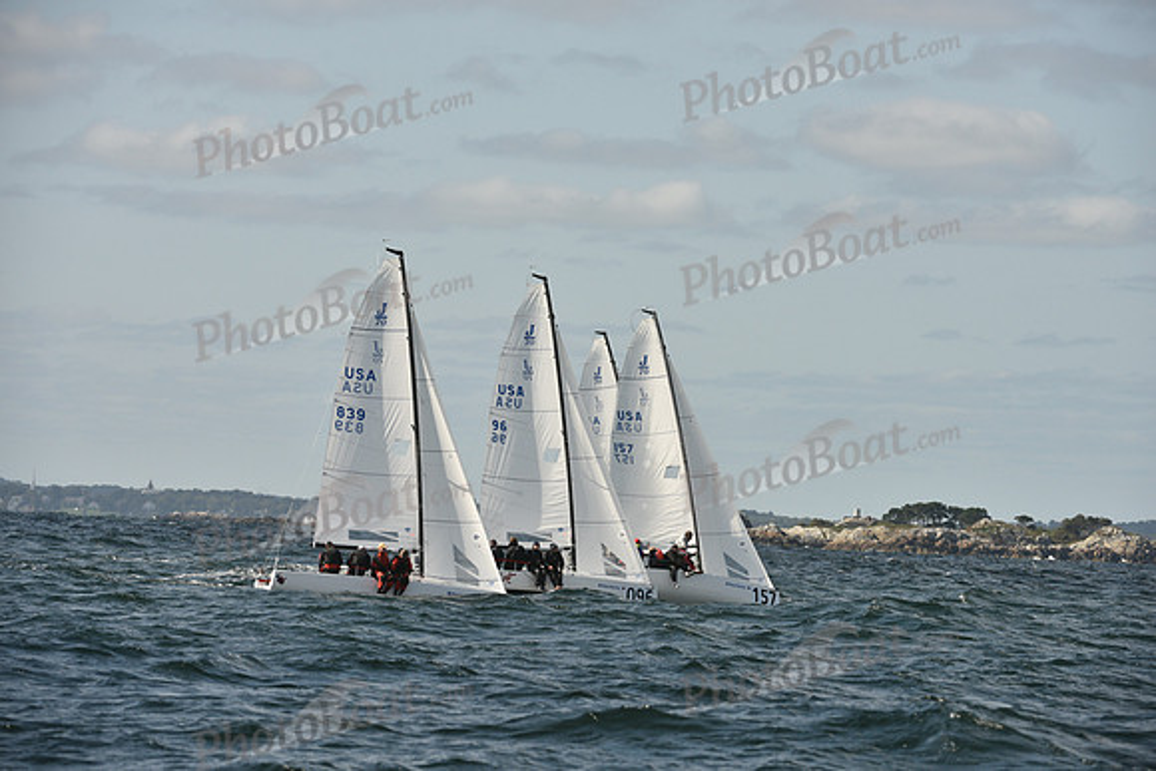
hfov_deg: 10.3
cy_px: 386
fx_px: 6423
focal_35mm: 200
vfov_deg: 6.9
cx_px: 578
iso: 320
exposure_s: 1/1600
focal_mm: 200
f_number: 6.3
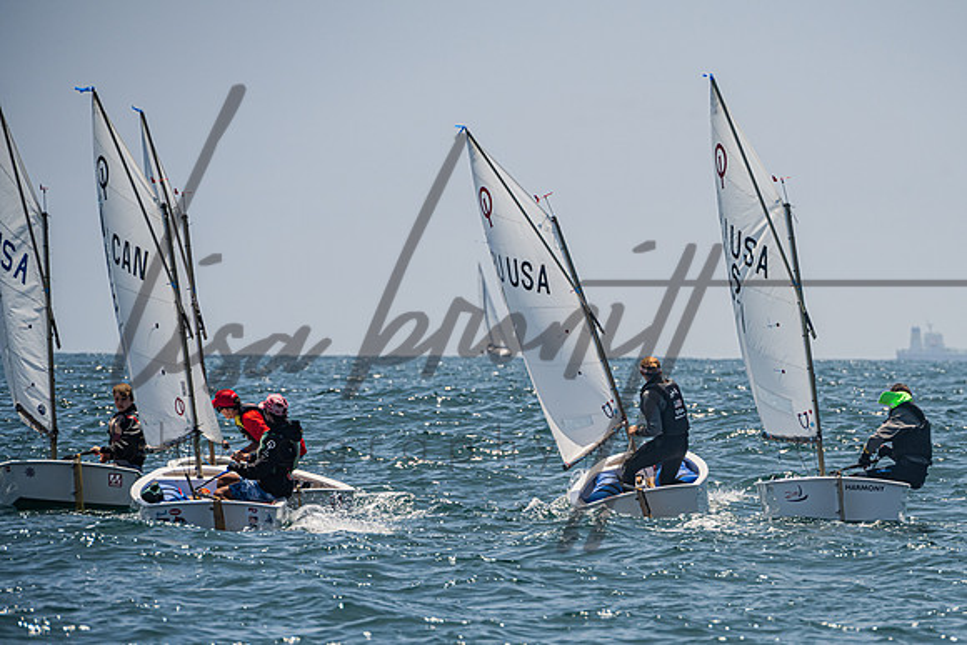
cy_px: 427
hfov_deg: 5.9
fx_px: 9433
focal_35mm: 351
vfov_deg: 3.9
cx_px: 650
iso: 250
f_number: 8
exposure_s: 1/1600
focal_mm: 260
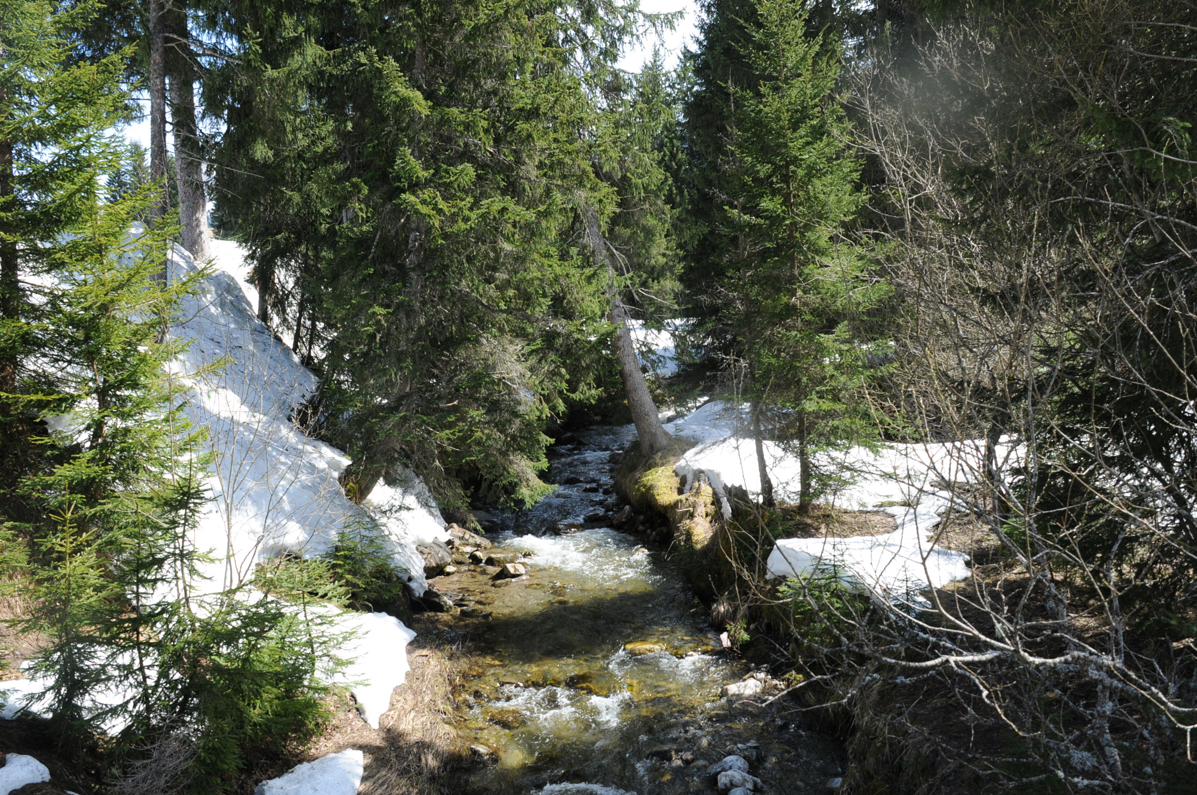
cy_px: 398
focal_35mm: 27
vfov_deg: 47.8
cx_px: 598
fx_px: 897
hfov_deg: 67.4
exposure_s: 1/500
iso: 500
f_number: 5.6
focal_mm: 18
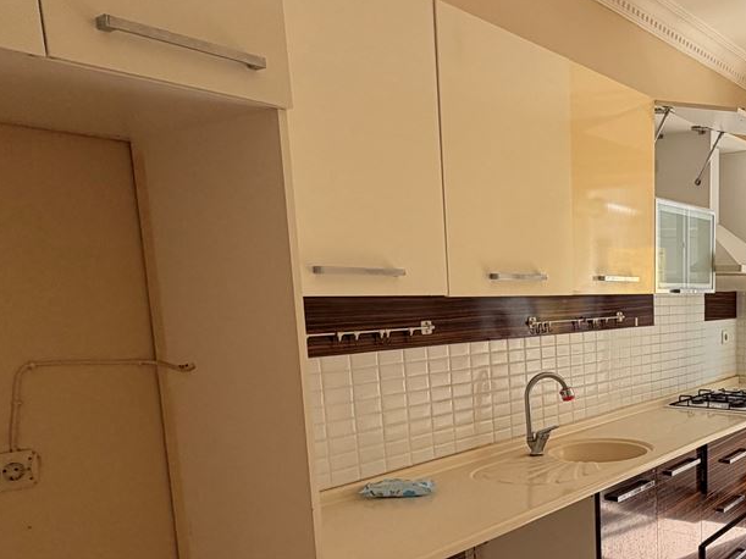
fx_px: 711
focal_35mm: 33
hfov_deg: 49.2
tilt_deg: -8.0
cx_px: 676
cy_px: 399
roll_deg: +0.9
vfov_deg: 42.0
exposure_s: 1/151
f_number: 2.2
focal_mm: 2.22
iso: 64
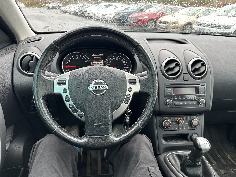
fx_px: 164
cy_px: 88
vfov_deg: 56.8
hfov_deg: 71.6
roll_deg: -1.4
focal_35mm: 24
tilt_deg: -26.2
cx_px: 118
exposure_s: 1/75
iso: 250
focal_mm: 6.86
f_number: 1.78
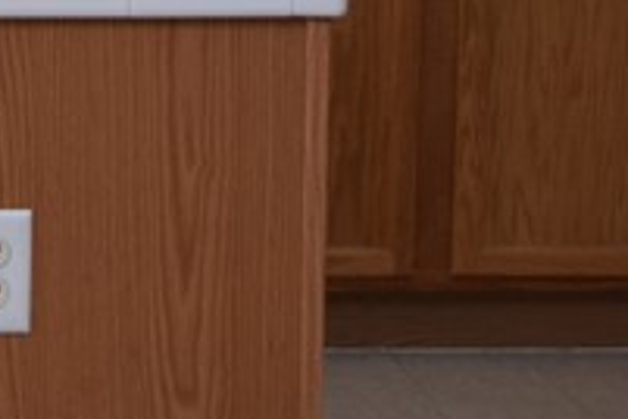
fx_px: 2826
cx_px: -300
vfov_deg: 8.3
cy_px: -228
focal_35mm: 162
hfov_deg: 12.1
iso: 400
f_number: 5.6
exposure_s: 1/125
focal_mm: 20
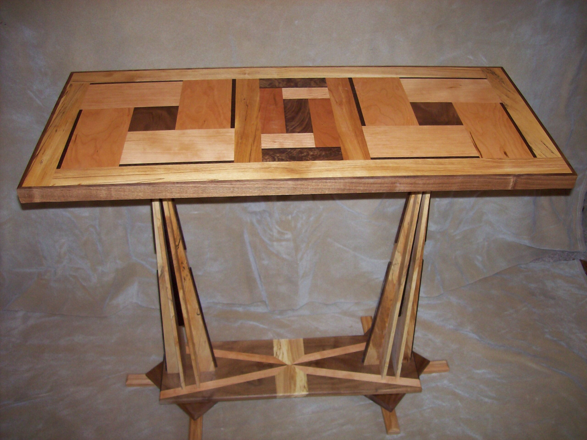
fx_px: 610
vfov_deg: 39.6
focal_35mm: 36
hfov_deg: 51.4
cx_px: 294
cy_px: 220
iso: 80
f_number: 2.7
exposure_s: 1/64
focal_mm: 6
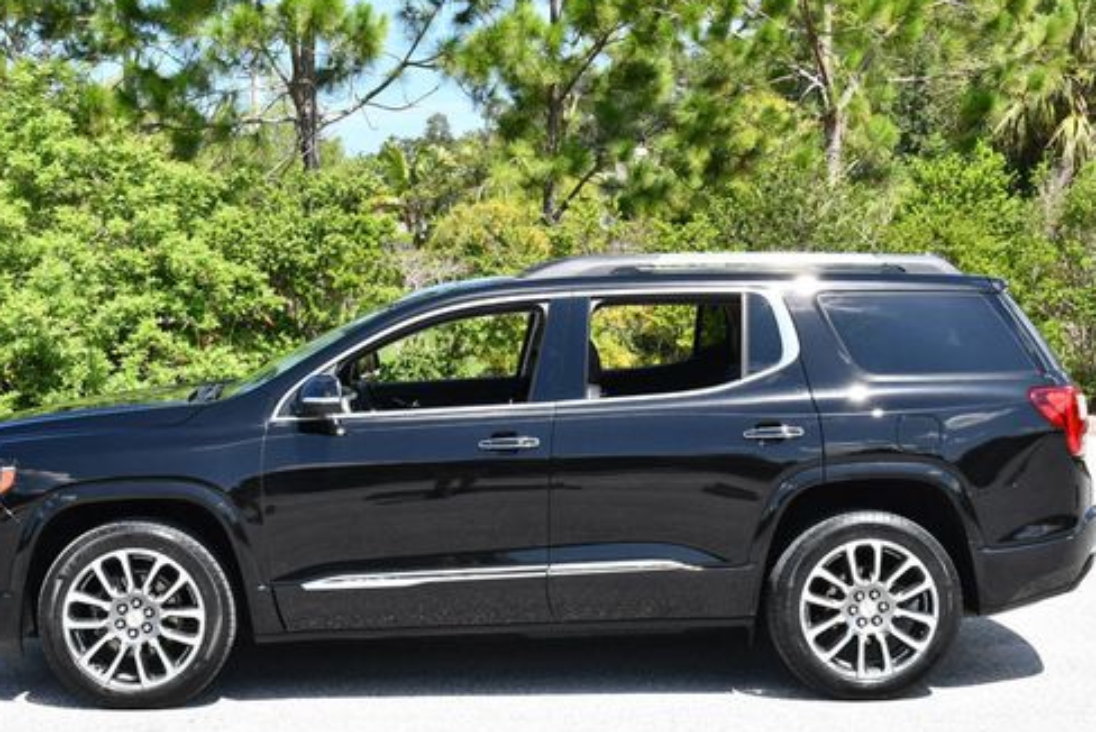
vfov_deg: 21.6
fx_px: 1919
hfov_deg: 31.9
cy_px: 341
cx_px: 510
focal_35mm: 63
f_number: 8
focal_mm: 24
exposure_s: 1/250
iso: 200
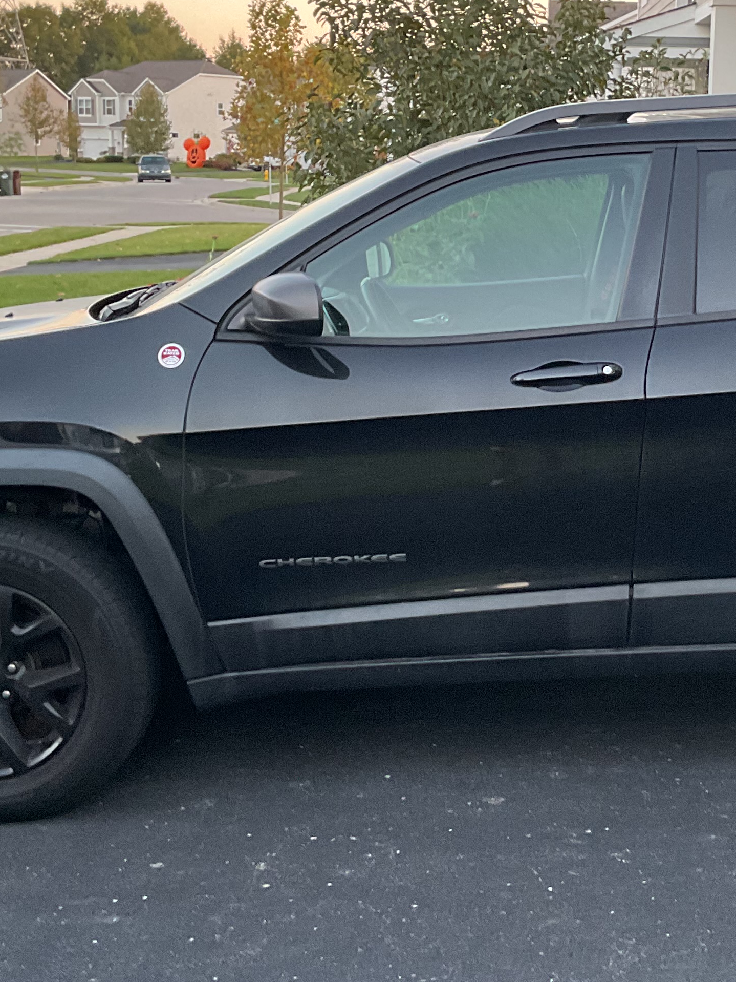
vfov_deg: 31.6
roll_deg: -1.7
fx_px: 1729
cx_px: 580
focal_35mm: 61
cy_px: 384
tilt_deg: -6.8
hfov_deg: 23.7
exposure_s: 1/60
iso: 80
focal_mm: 3
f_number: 1.8
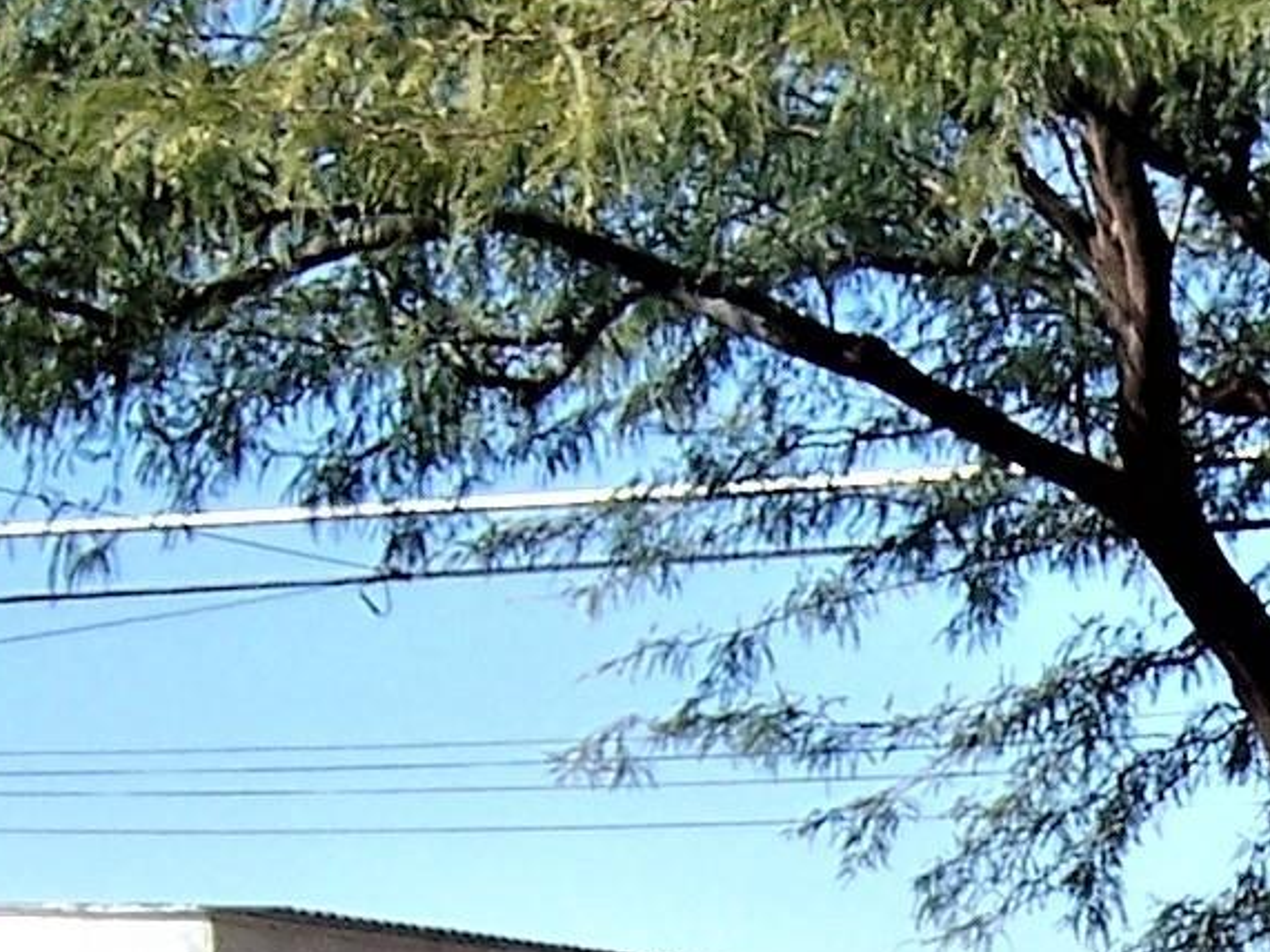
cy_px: 1548
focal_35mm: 149
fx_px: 5465
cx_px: 1626
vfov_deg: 9.6
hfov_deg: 12.8
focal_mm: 5.5
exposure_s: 1/500
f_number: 3.4
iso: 80
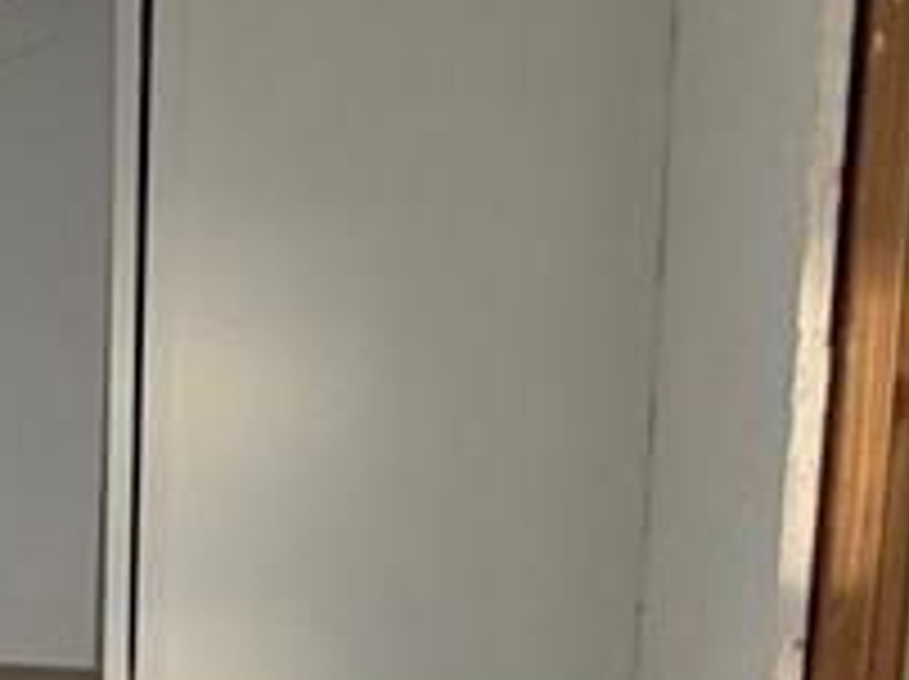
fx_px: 1862
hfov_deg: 18.3
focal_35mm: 71
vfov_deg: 19.5
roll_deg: +2.1
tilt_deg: -8.5
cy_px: 815
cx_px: -914
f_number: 2.2
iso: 200
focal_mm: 2.22
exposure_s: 1/121
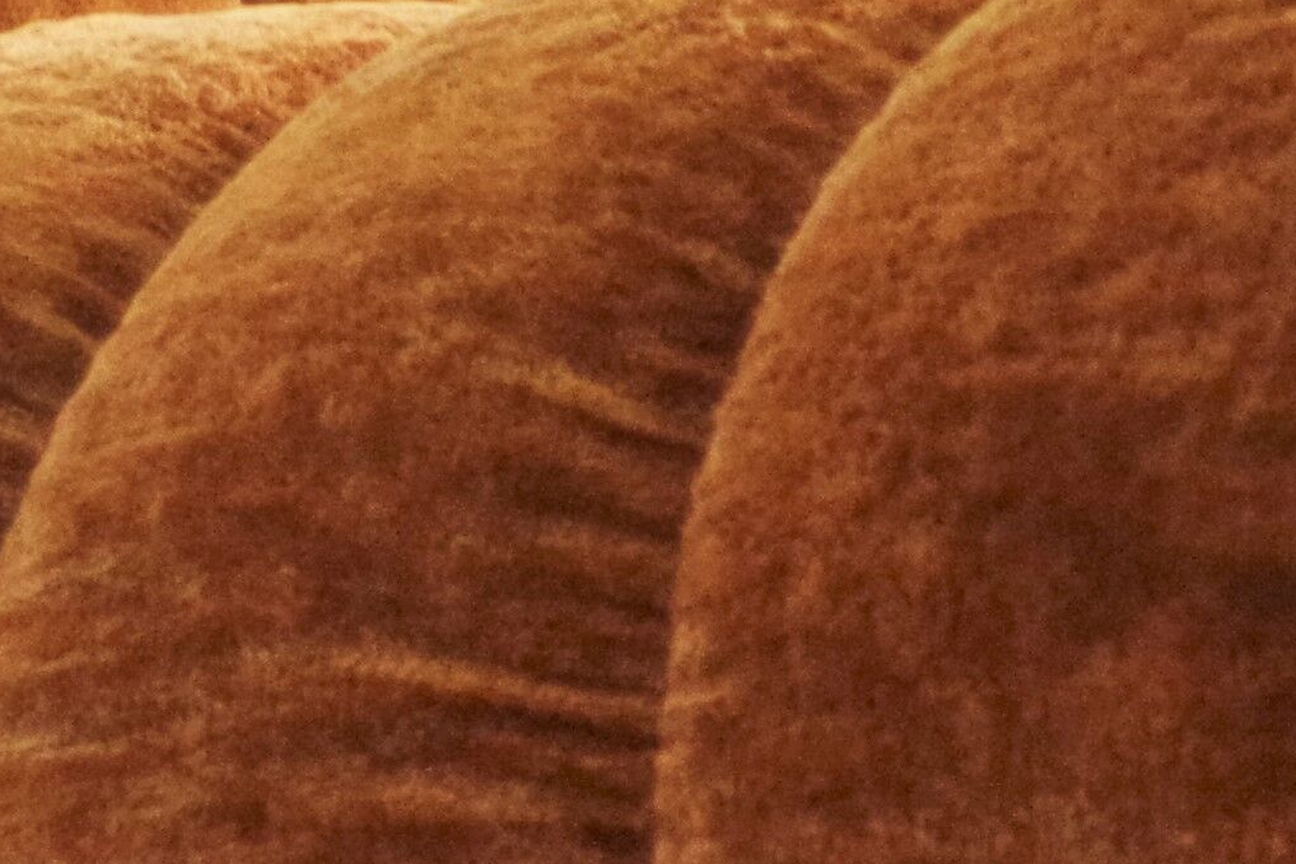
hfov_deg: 10.2
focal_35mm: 185
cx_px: 2659
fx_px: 6660
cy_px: 1000
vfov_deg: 7.4
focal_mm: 23.13
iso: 1600
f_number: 4
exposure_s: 1/60
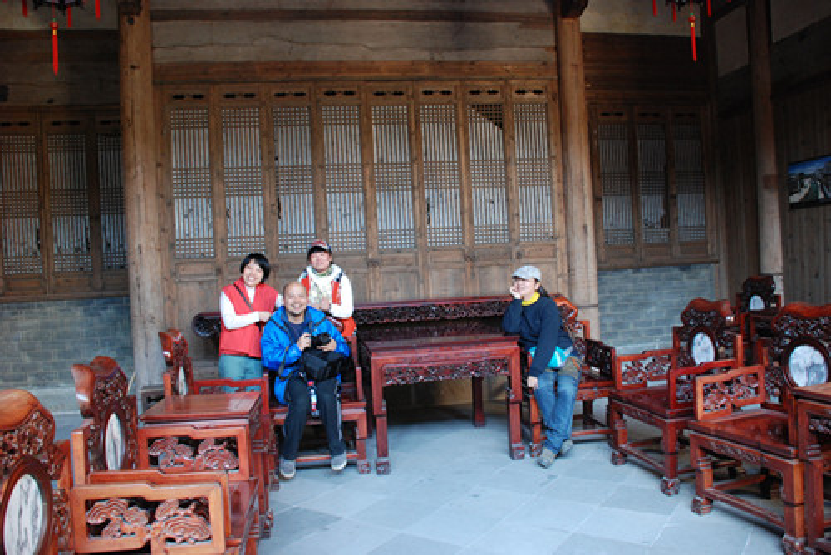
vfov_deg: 48.0
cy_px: 278
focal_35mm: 27
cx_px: 416
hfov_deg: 67.4
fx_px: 624
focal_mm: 18
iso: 640
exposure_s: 1/30
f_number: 4
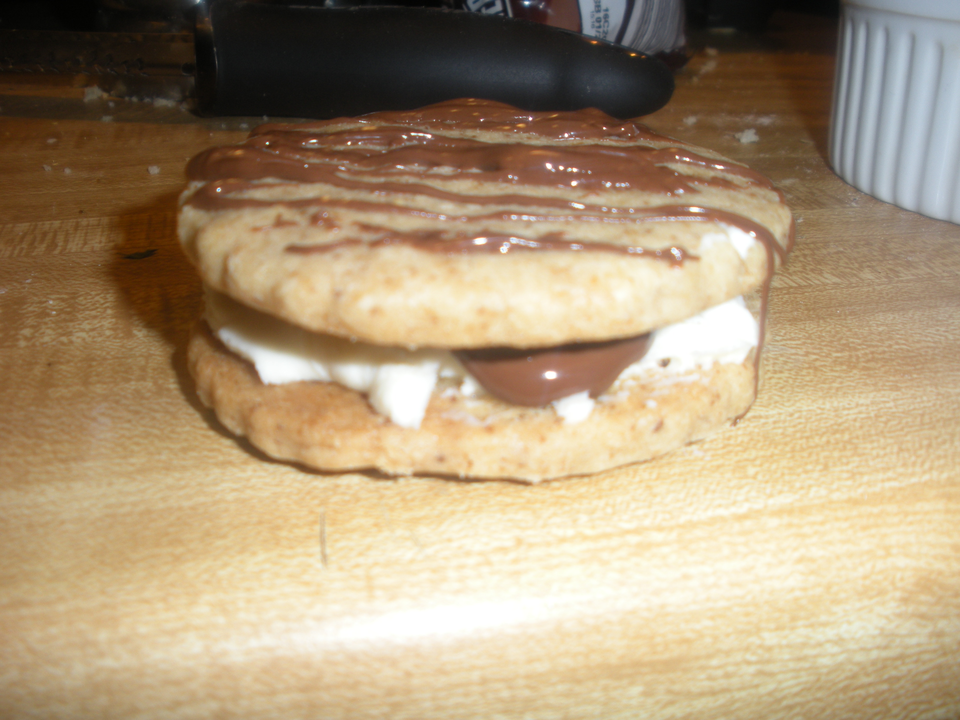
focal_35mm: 36
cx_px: 480
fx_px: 998
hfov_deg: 51.4
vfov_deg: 39.7
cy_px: 360
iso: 64
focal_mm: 6.3
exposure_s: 1/30
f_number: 3.5
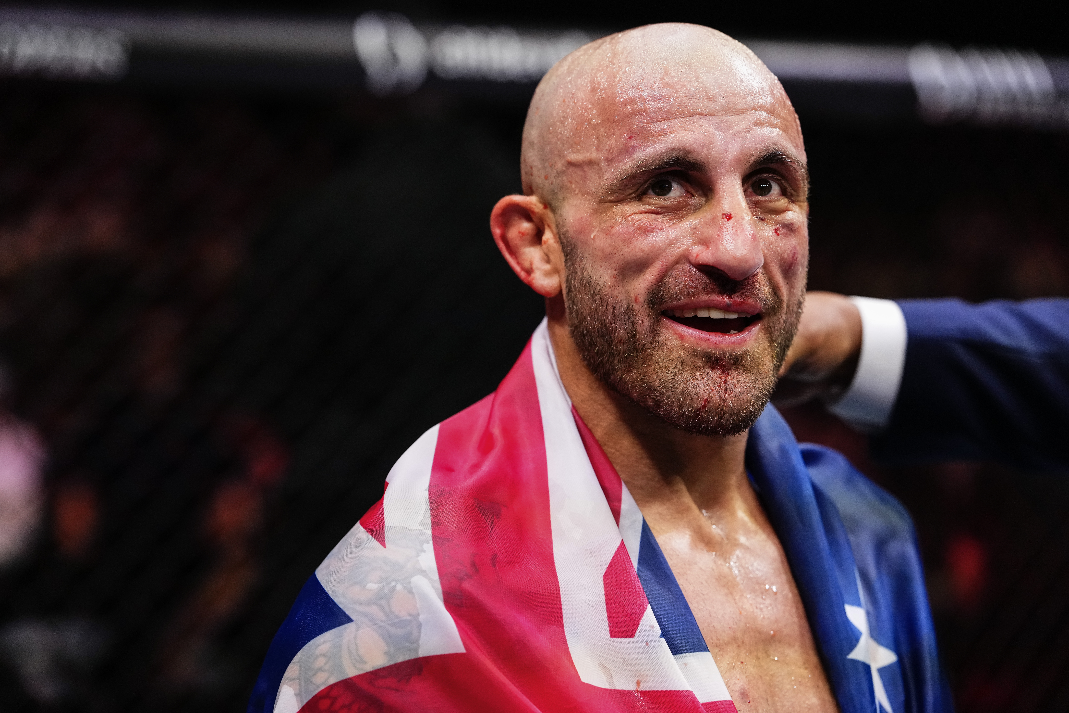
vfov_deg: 14.9
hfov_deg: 22.1
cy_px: 356
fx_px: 2732
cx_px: 534
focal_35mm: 92
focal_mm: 92
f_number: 2.8
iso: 4000
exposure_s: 1/1600
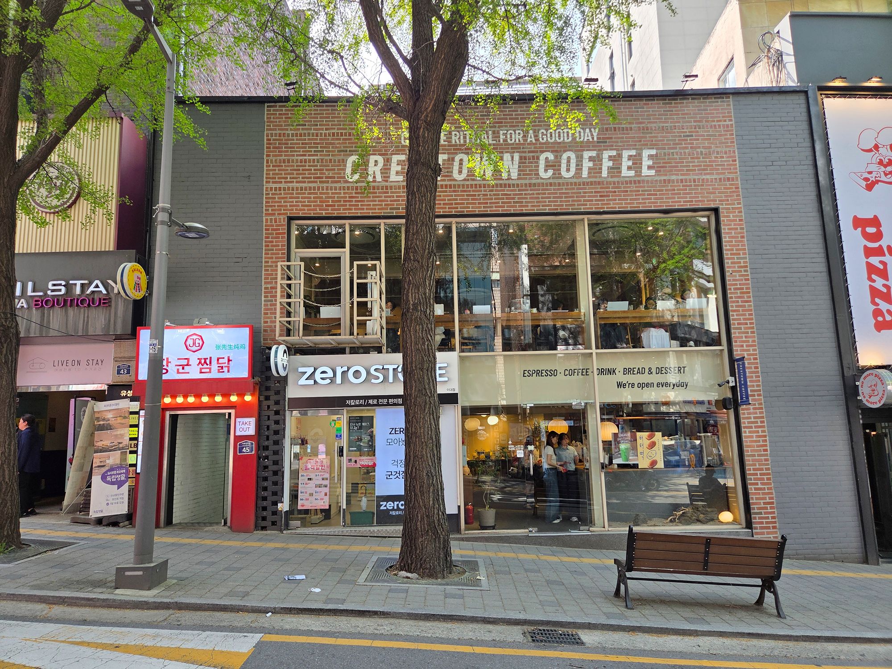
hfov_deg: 73.9
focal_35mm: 23
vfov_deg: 58.9
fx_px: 593
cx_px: 446
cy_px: 334
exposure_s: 1/981
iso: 80
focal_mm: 5.4
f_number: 1.8
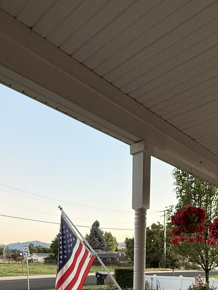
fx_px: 269
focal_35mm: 32
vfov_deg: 46.4
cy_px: 297
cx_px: 107
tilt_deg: -6.5
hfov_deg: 44.2
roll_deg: -0.8
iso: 320
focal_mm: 2.22
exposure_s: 1/87
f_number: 2.2
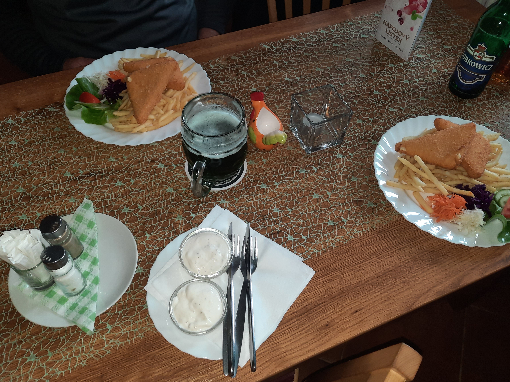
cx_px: 261
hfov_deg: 63.4
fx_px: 413
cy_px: 196
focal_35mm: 28
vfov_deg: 49.7
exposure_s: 1/50
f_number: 2
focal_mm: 4.6
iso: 125
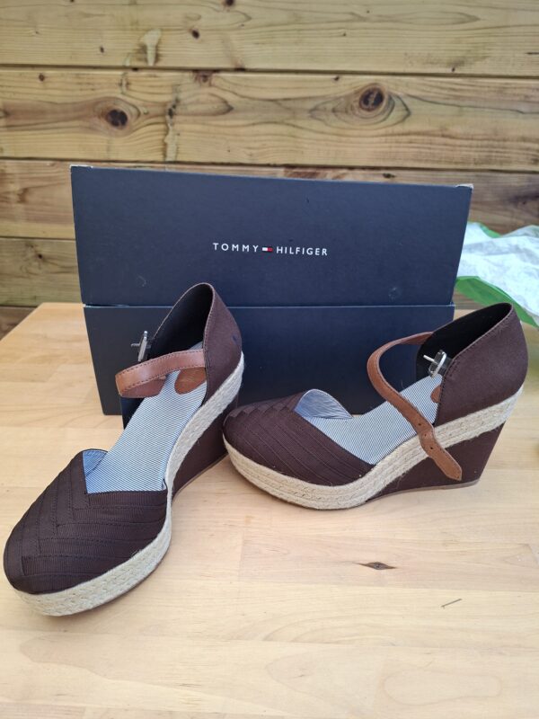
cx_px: 270
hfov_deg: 58.9
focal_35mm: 23
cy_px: 360
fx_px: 478
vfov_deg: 73.9
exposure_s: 1/120
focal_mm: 5.54
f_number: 1.8
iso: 64
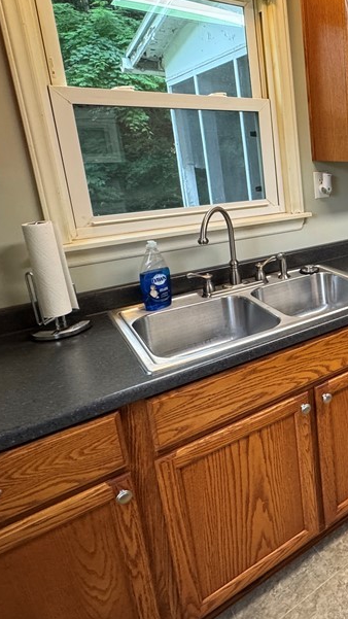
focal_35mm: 26
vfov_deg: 71.0
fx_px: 427
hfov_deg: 36.2
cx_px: 401
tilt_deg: -12.9
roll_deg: +1.2
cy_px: 242
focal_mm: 2.22
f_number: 2.2
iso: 250
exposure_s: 1/120
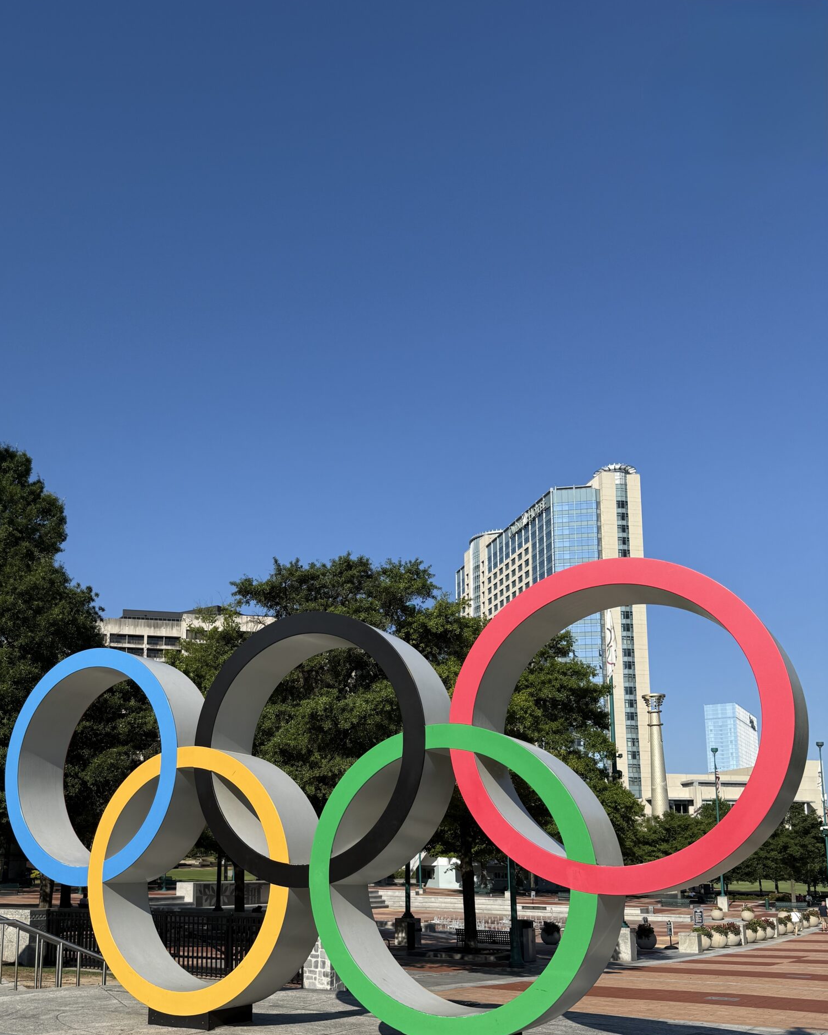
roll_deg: -0.8
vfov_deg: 54.3
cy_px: 704
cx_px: 299
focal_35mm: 32
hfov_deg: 45.3
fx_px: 980
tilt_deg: +9.8
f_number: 1.78
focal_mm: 6.76
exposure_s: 1/5714
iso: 80
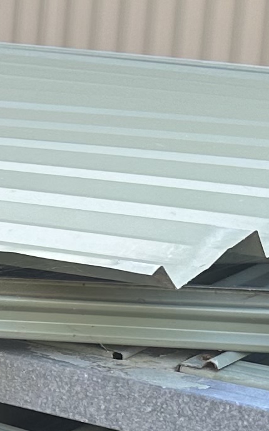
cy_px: 314
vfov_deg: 14.0
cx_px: -485
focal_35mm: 149
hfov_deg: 7.8
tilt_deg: -16.3
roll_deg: +1.3
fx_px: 1748
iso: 64
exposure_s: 1/241
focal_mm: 6.86
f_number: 1.78
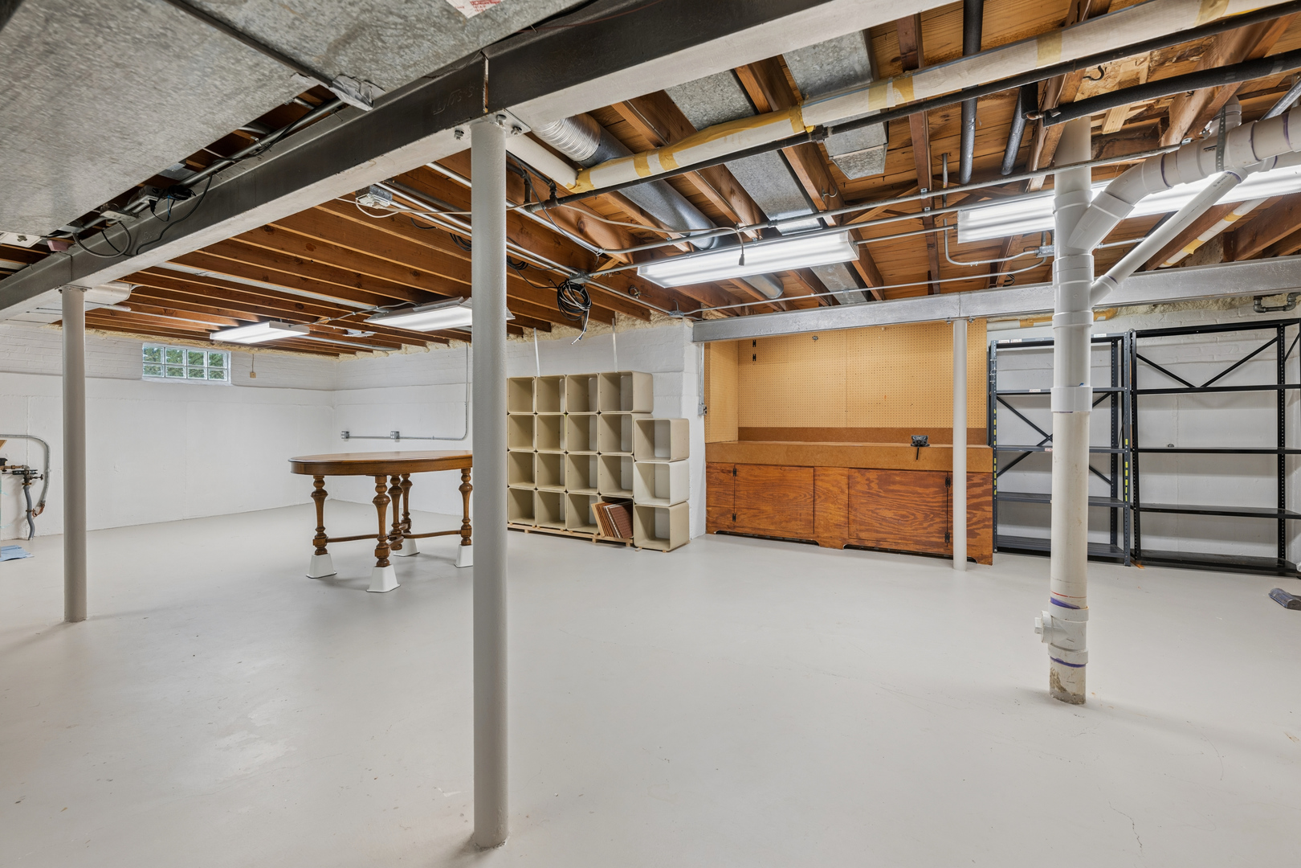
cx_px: 650
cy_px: 434
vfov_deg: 77.3
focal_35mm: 15
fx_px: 542
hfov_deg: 100.4
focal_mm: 15
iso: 200
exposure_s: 1/20
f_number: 9.5
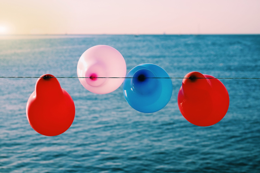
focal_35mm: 69
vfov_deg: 19.7
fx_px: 498
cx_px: 130
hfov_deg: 29.2
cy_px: 86
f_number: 5.6
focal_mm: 45
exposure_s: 1/2000
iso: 320
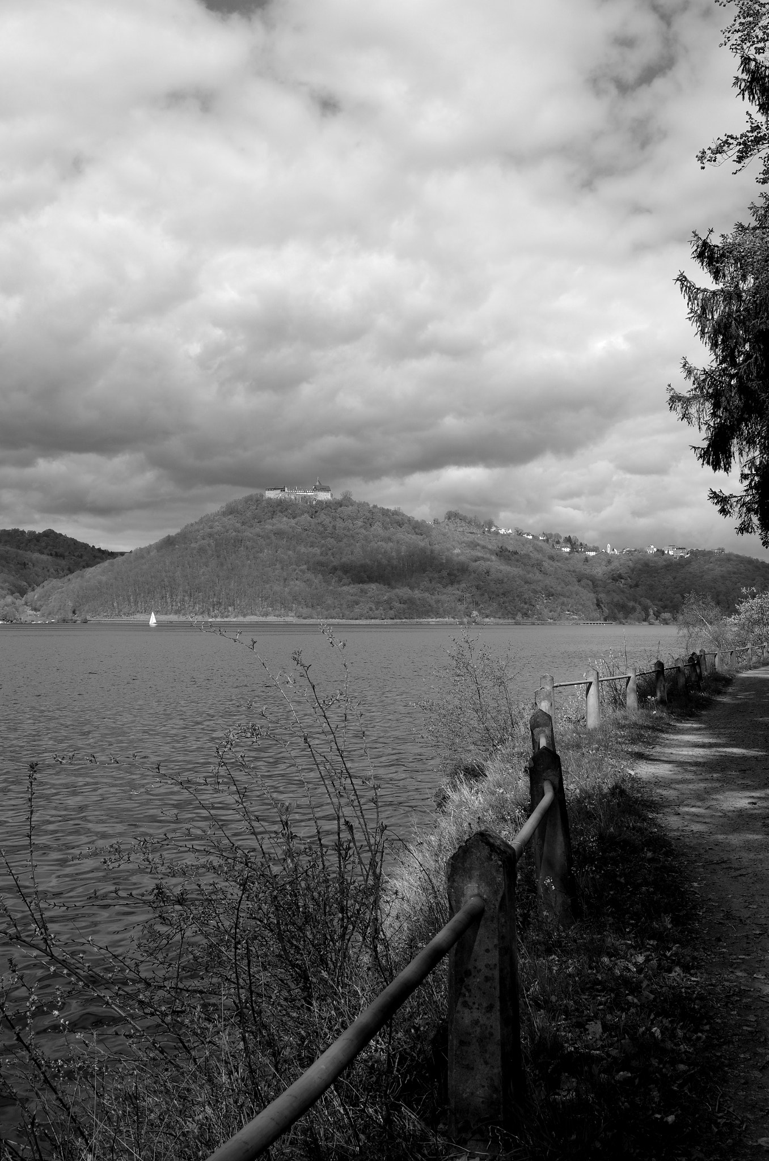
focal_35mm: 34
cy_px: 580
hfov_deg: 38.2
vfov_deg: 55.2
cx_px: 384
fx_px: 1111
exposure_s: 1/200
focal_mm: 23
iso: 100
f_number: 10
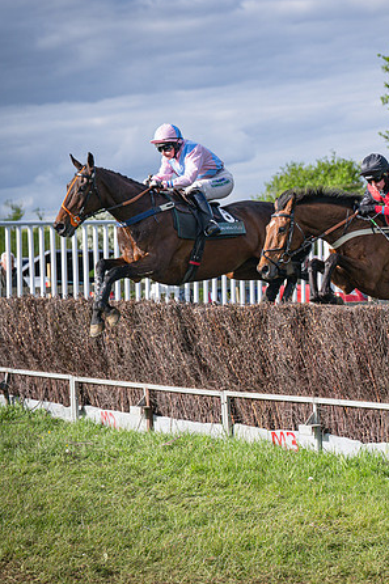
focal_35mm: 112
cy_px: 292
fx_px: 1817
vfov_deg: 18.3
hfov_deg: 12.2
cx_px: 333
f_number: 4
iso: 400
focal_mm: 74
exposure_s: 1/4000
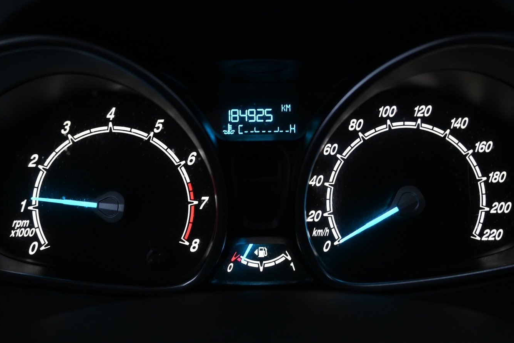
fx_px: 584
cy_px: 192
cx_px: 259
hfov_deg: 47.5
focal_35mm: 41
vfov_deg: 32.7
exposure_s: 1/40
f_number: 4
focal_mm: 22.5
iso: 450
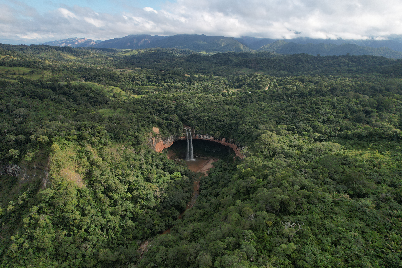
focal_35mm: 22
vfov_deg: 57.2
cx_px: 201
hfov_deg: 78.6
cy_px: 134
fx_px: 246
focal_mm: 8.38
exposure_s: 1/1600
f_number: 2.8
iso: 100
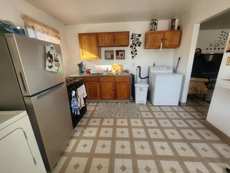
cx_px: 115
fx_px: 86
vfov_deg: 89.9
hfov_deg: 106.2
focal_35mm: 13
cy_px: 86
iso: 125
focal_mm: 2.2
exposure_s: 1/60.2
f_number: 2.2
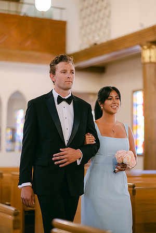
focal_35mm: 85
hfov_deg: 16.1
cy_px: 116
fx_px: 552
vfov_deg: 23.9
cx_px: 78
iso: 2200
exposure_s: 1/320
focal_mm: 85
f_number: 1.8
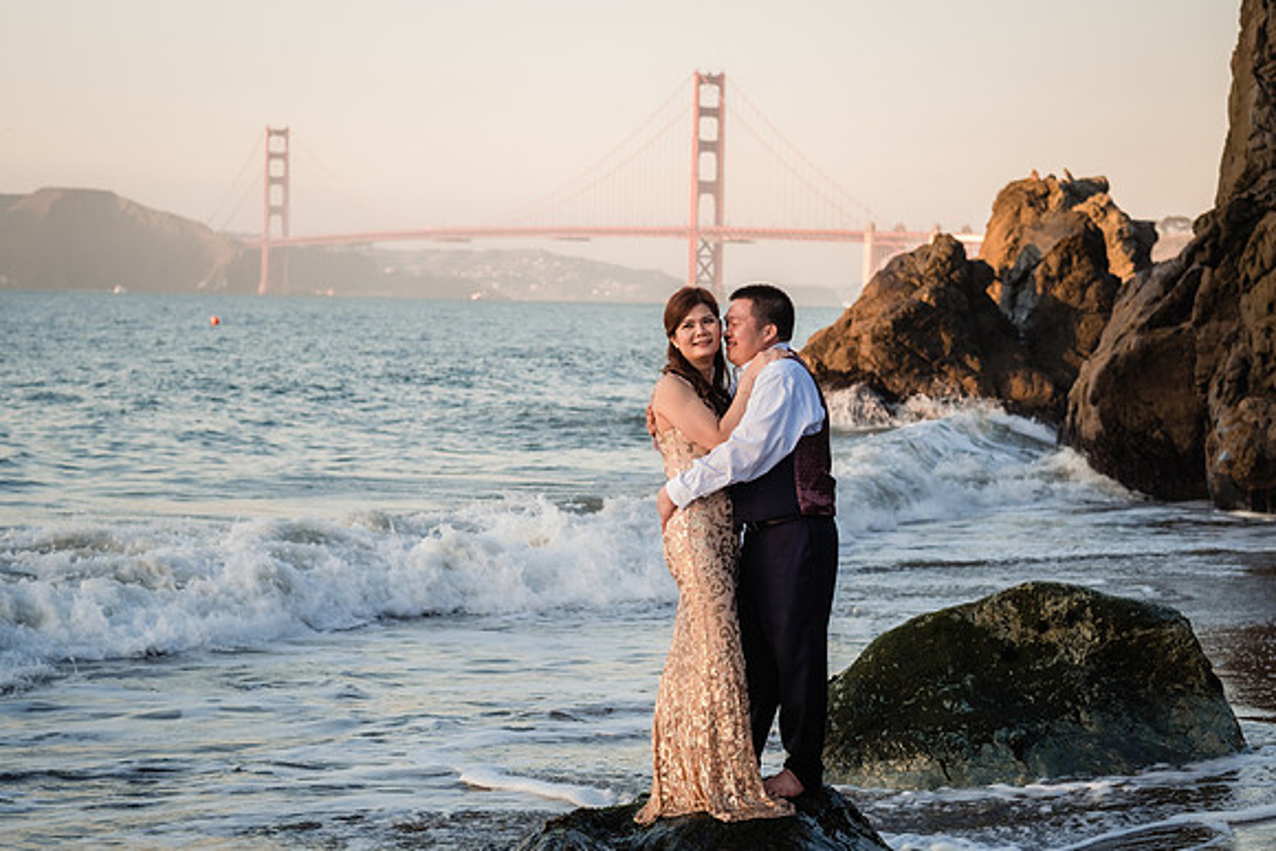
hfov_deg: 24.2
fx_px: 2978
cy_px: 426
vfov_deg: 16.3
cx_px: 638
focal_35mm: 84
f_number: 4
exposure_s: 1/160
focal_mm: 56
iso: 160
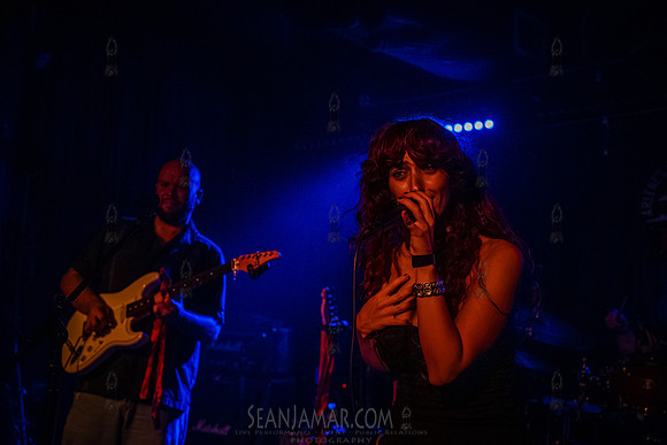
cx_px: 281
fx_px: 777
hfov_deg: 46.3
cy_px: 178
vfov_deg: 31.9
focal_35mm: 42
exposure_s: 1/320
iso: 16000
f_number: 3.2
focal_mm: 35
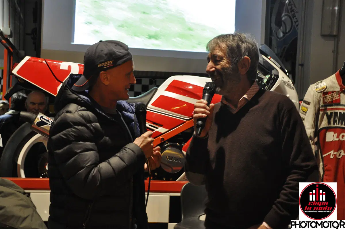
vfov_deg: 18.9
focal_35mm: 72
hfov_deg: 28.1
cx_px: 172
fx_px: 689
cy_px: 114
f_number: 4.8
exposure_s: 1/15
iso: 1600
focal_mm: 48
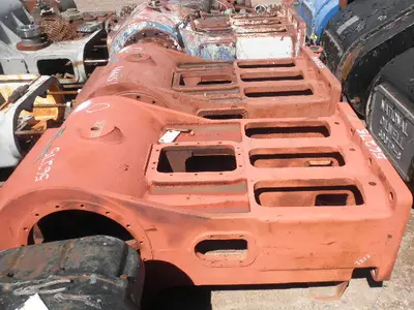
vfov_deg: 40.7
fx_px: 419
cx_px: 207
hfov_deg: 52.6
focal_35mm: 35
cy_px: 155
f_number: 9.1
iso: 64
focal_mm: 6.1
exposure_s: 1/100
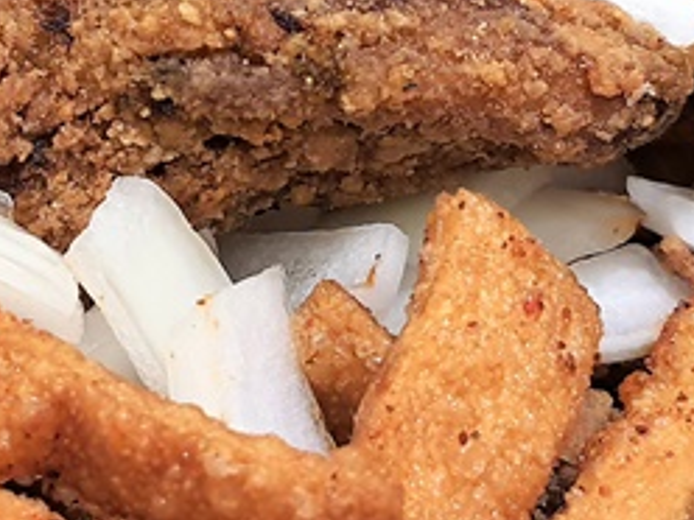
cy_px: 31
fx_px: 2105
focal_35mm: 105
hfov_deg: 18.7
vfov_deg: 13.9
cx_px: 229
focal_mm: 4.32
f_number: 1.7
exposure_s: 1/40
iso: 200
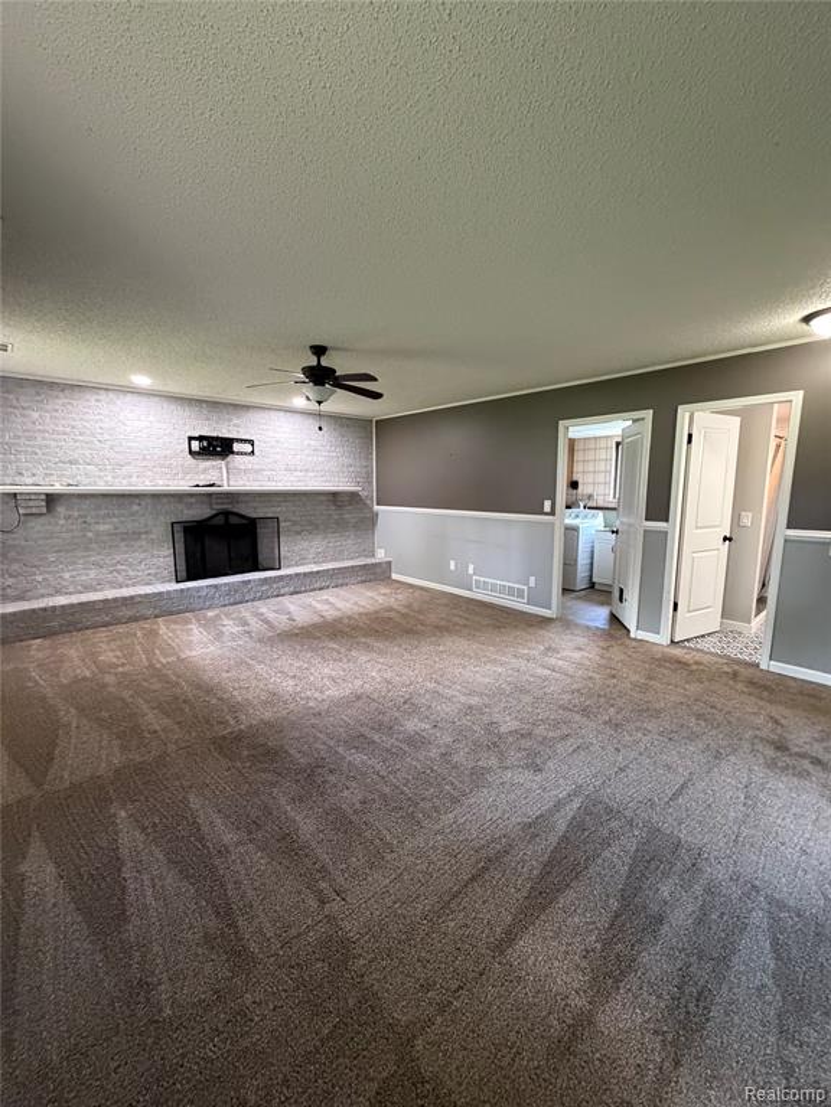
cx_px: 416
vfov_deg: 102.1
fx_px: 448
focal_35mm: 14
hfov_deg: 85.7
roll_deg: -0.5
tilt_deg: -8.3
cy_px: 554
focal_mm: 2.22
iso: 640
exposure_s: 1/60
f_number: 2.2
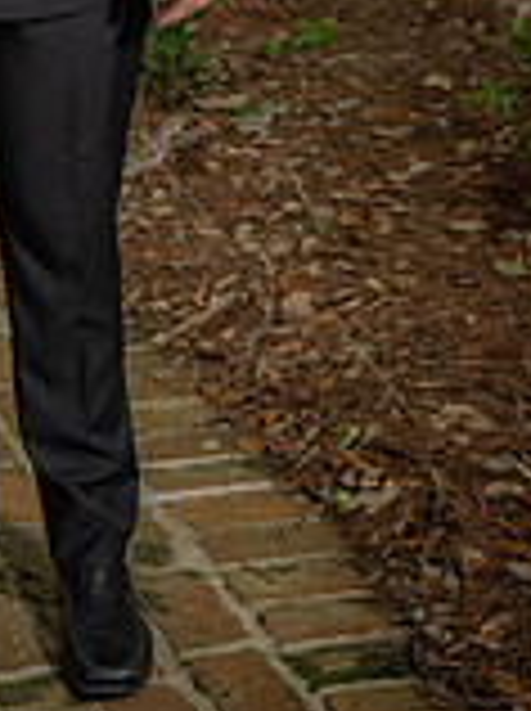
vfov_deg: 14.8
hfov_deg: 11.3
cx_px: -68
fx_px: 2646
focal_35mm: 129
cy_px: -158
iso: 100
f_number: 5.6
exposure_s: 1/160
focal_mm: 47
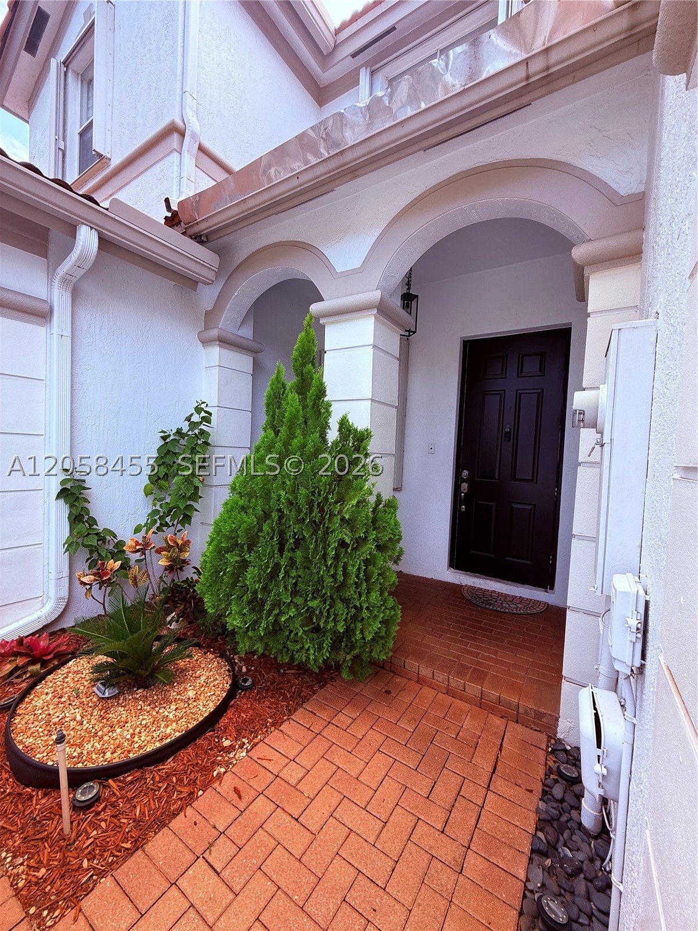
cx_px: 349
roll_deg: -2.8
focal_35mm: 14
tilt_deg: -0.9
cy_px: 466
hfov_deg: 85.7
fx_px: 376
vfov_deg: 102.1
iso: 50
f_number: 2.2
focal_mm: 2.22
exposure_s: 1/141
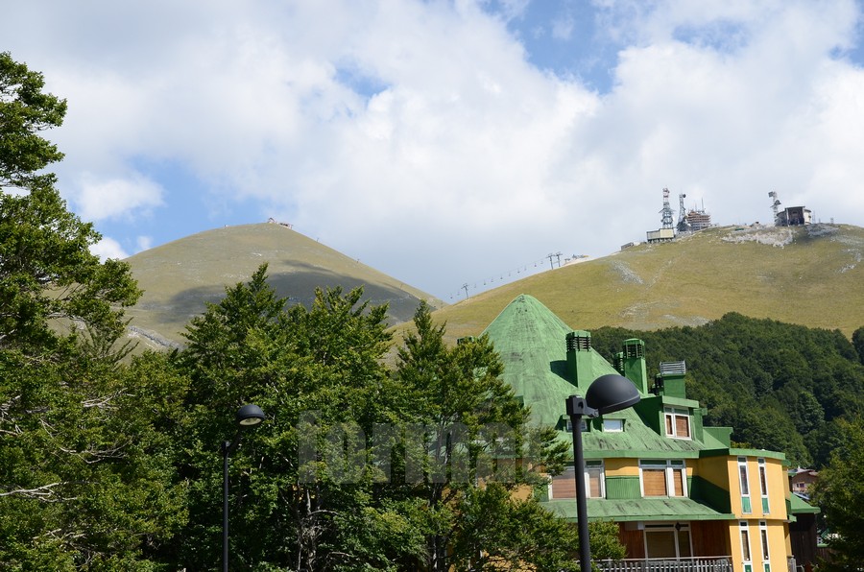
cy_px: 286
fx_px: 1365
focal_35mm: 57
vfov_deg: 23.7
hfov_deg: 35.1
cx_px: 432
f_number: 10
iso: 200
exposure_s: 1/250
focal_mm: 38
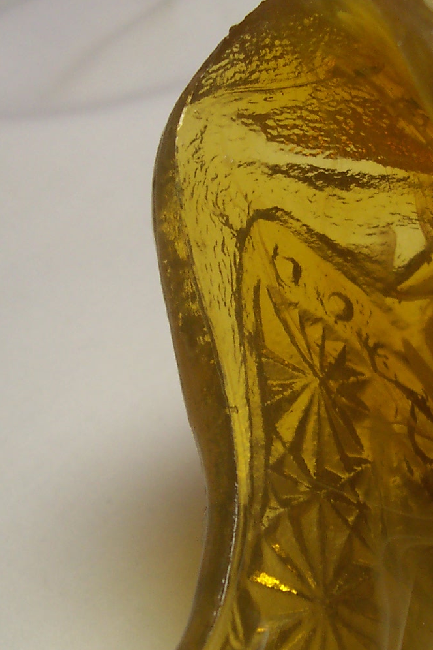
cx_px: 266
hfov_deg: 21.2
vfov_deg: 31.4
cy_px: 367
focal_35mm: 64
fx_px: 1155
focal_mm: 5.6
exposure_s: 1/90
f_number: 2.8
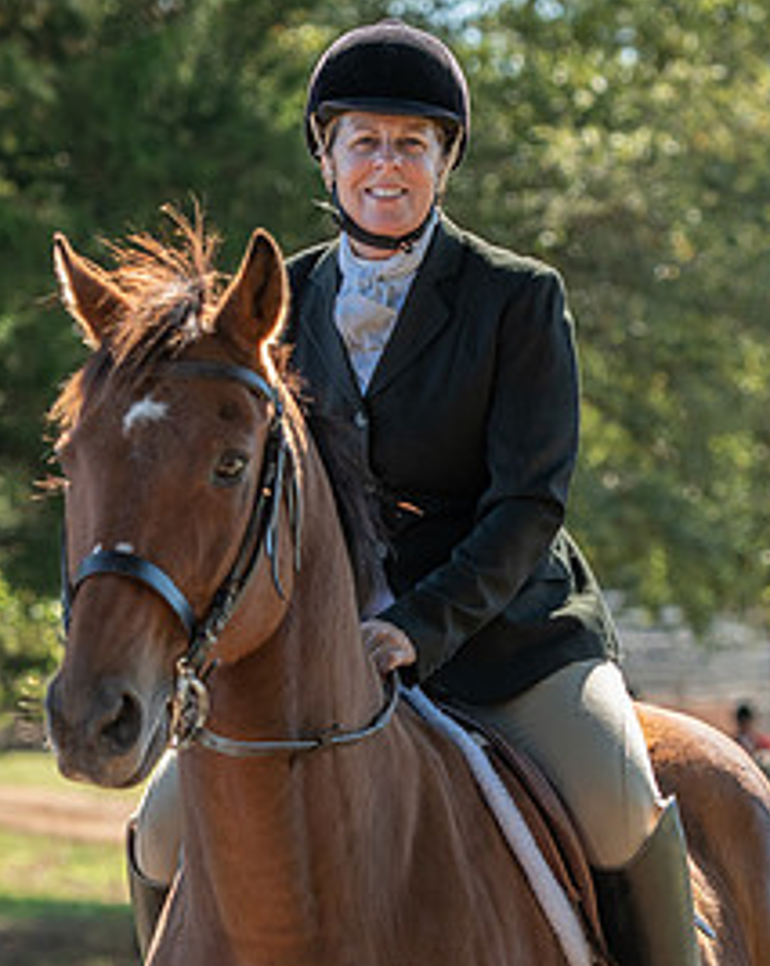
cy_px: 704
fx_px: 7419
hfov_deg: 5.9
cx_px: 479
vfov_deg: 7.4
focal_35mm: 260
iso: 280
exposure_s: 1/320
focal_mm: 95
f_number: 4
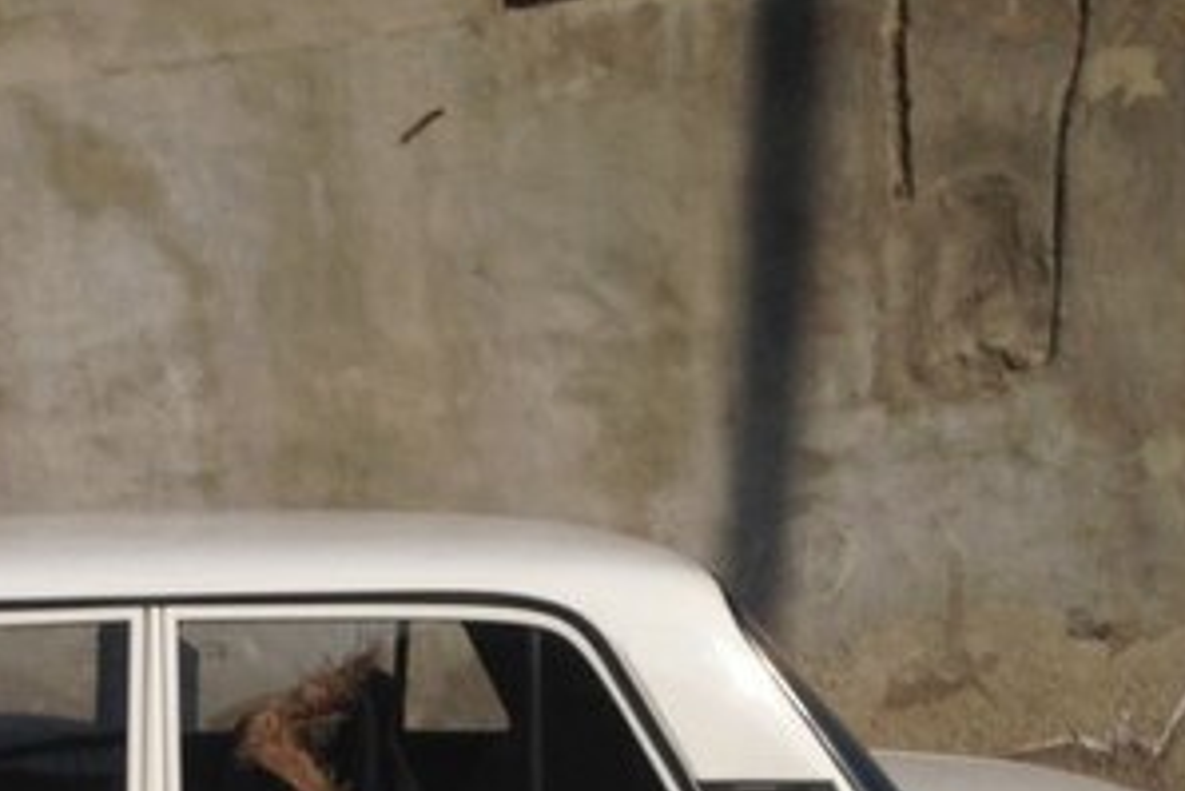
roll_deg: +6.7
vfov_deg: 17.2
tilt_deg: -15.3
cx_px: -12
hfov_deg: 25.3
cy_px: 936
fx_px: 2503
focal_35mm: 76
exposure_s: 1/3876
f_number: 2.4
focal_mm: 4.12
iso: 50
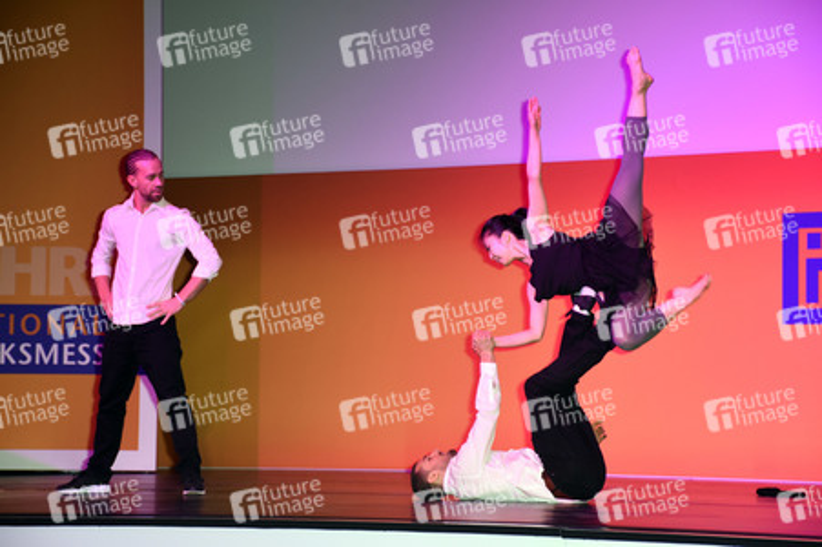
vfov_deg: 10.1
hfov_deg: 15.2
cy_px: 274
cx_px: 411
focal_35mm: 135
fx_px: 3080
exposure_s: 1/60
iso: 1600
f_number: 6.3
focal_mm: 90
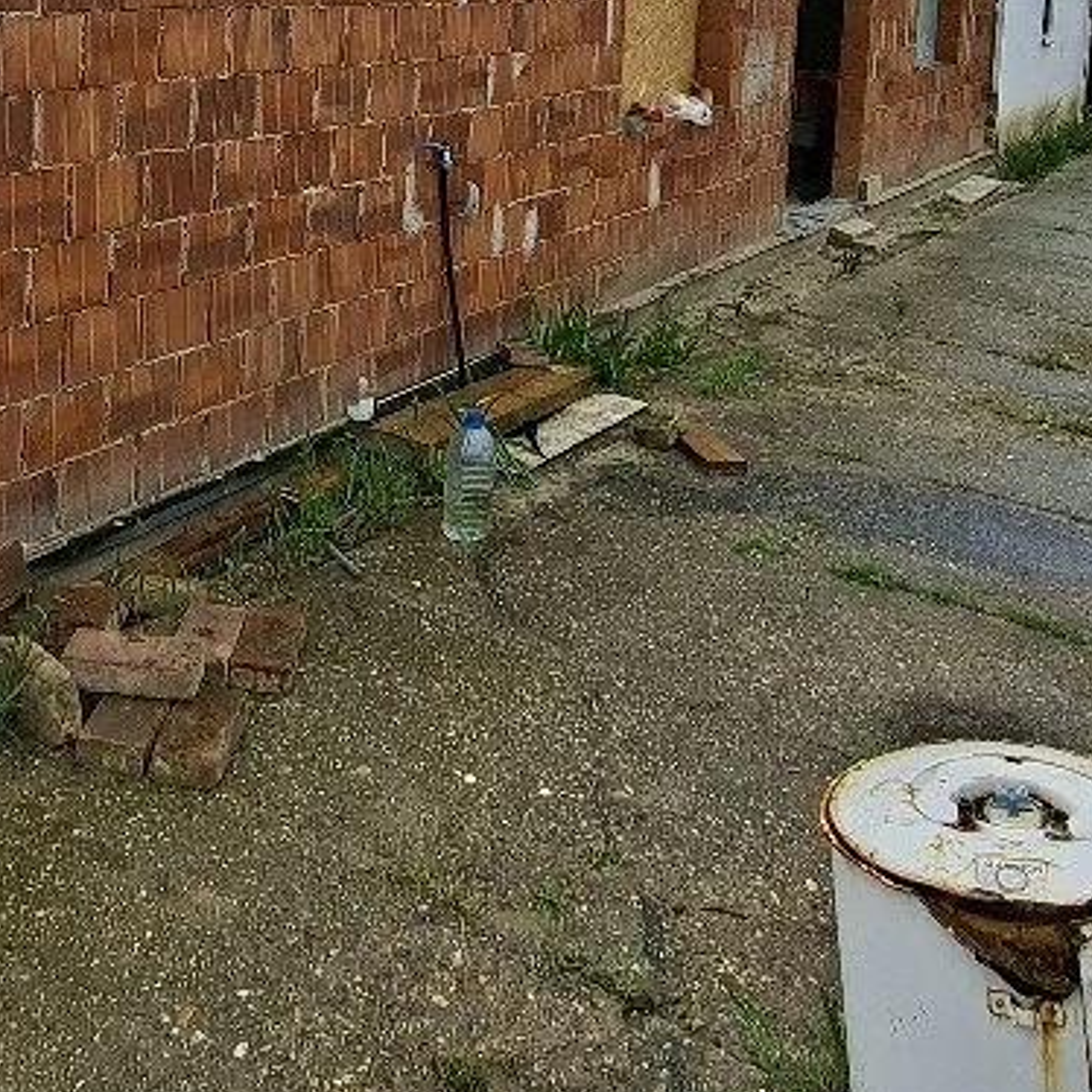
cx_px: 318
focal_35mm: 41
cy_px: -4
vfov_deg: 36.7
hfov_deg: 40.1
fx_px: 1463
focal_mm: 1.74
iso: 40
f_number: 2.2
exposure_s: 1/1667
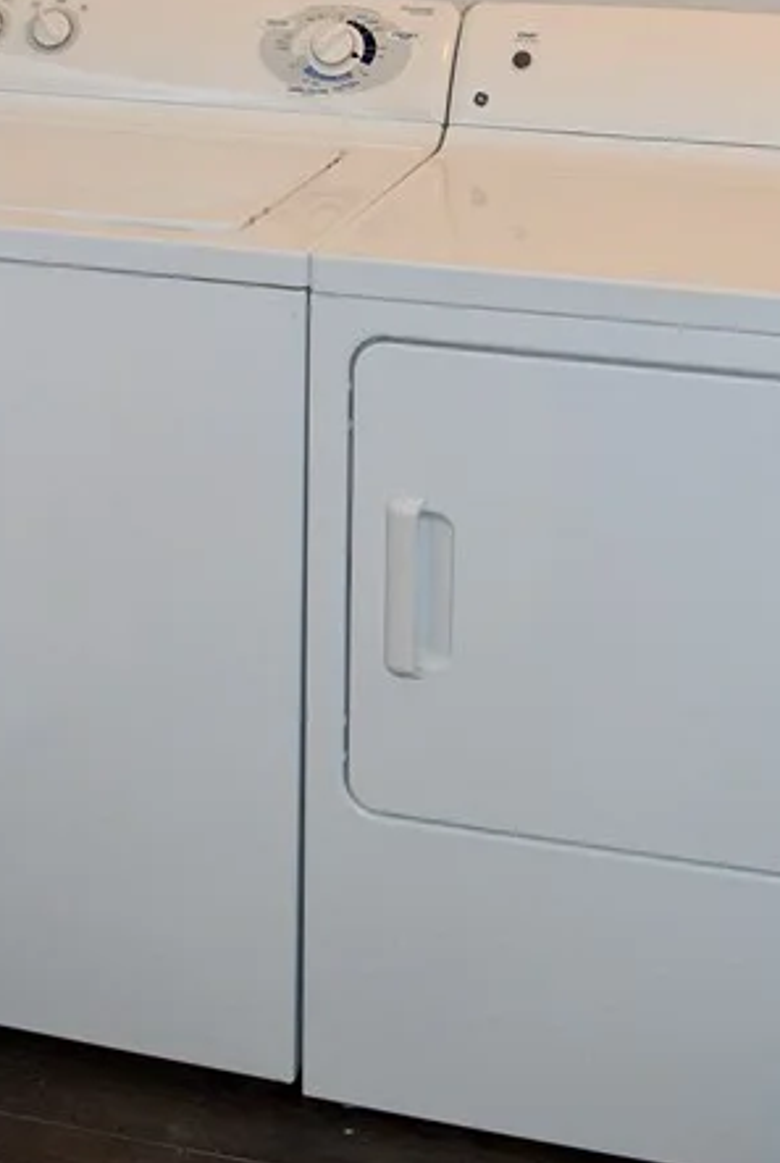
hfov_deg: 20.7
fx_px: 2137
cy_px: -13
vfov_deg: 28.5
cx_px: 327
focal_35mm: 66
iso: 800
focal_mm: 18
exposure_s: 1/80
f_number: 4.5
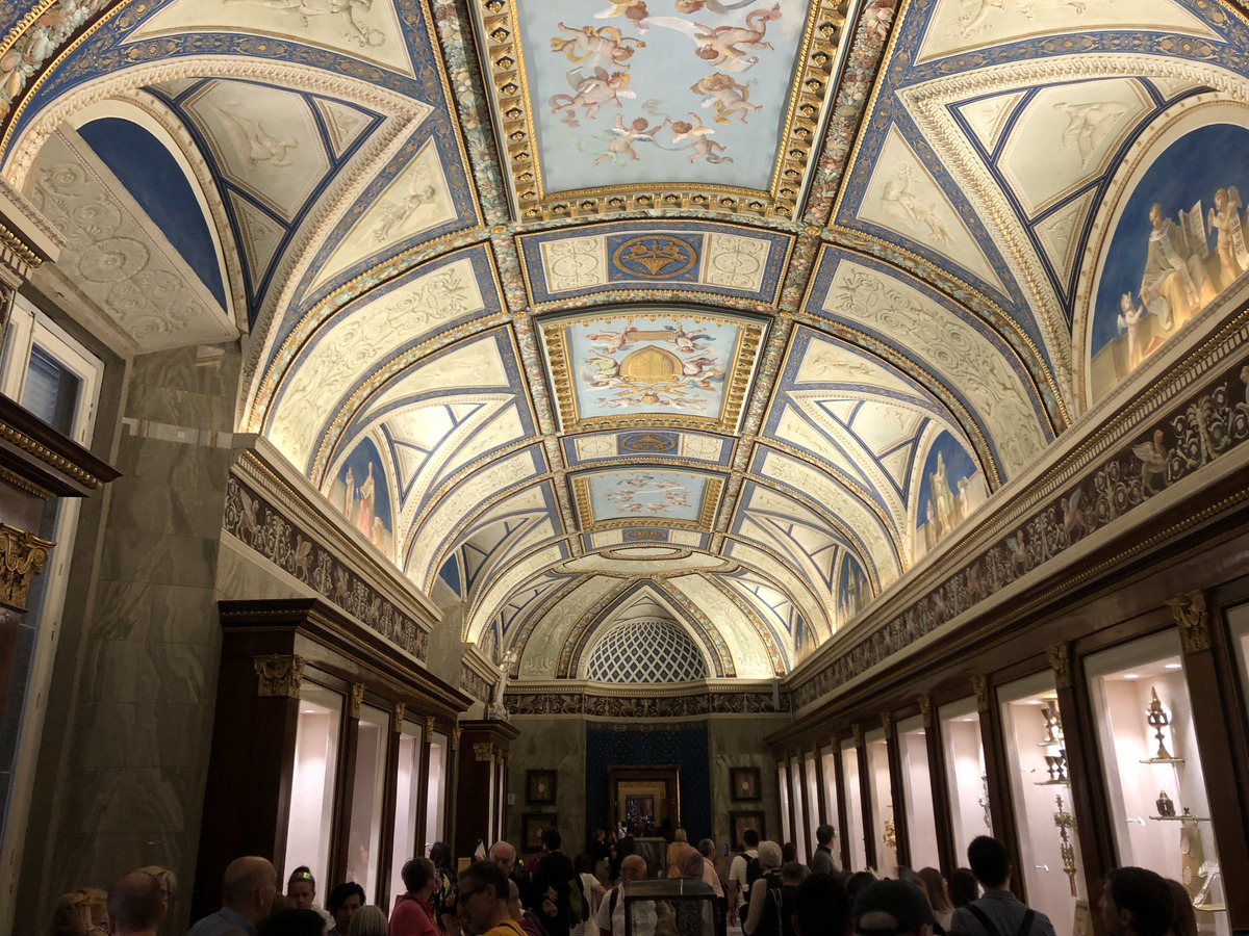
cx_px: 624
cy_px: 468
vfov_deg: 49.7
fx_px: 1010
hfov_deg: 63.4
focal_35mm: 28
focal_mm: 4
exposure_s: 1/20
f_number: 1.8
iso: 40
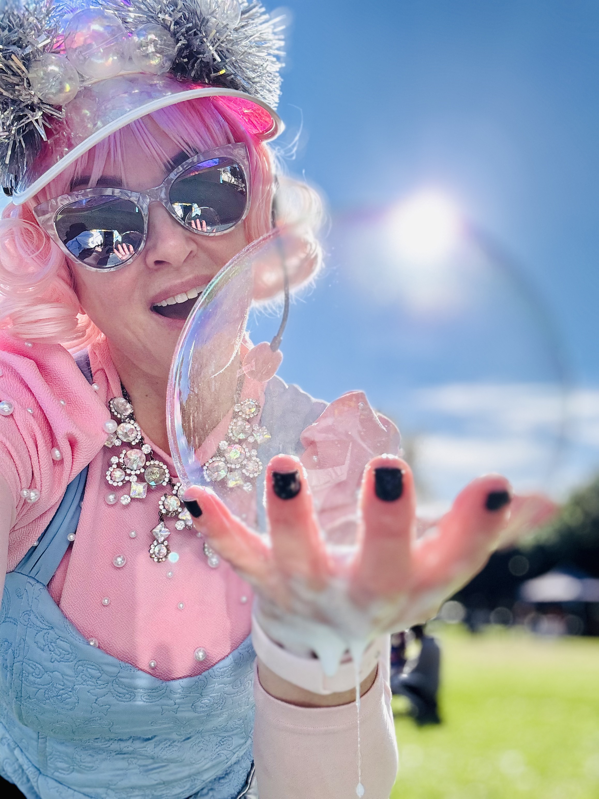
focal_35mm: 30
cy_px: 400
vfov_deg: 60.0
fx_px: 692
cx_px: 300
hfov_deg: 46.8
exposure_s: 1/750
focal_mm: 2.69
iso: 25
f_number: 1.9
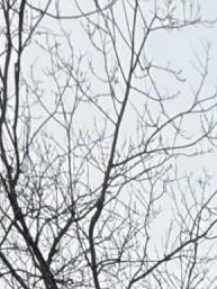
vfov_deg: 8.9
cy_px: 1082
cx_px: 552
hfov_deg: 11.0
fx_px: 910
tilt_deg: -5.7
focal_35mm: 109
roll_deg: -4.7
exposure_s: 1/535
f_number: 2.2
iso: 50
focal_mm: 2.22
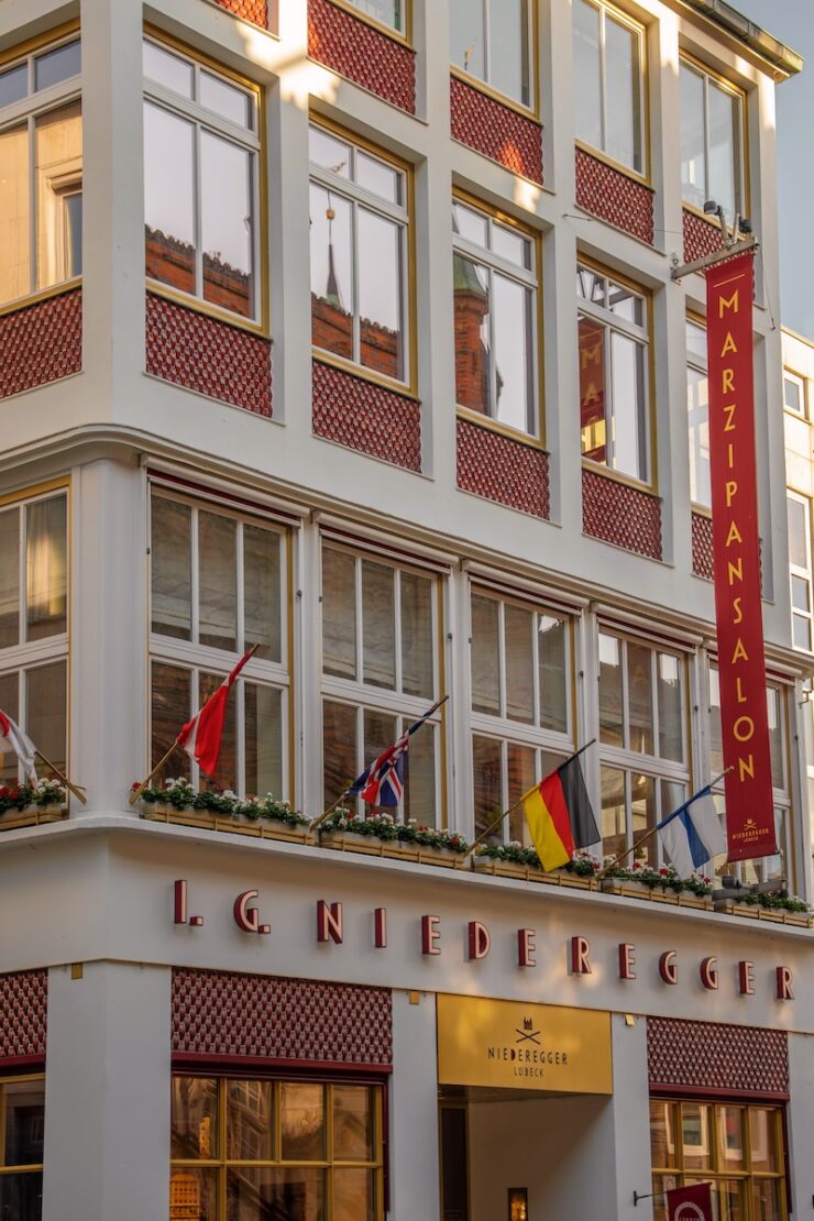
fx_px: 1950
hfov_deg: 23.6
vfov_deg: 34.8
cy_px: 610
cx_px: 407
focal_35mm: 58
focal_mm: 57.5
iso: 100
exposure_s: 1/640
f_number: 2.8
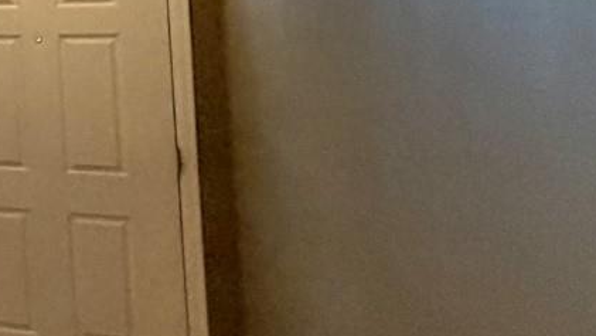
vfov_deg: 19.9
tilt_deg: +2.1
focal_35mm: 58
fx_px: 917
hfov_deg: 21.1
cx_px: -518
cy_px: -28
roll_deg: +0.6
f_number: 2.2
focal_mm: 2.22
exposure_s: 1/60
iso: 400
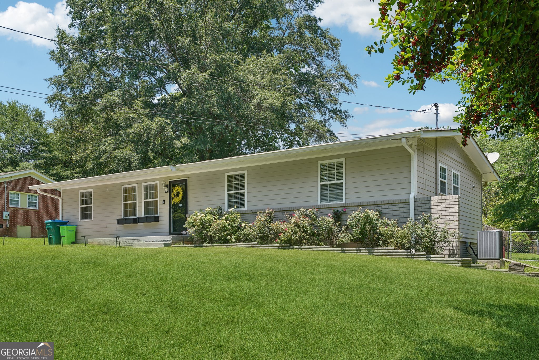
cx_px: 270
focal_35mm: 35
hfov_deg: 54.4
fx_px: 524
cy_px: 180
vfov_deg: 37.9
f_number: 8
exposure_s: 1/60
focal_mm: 35
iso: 100
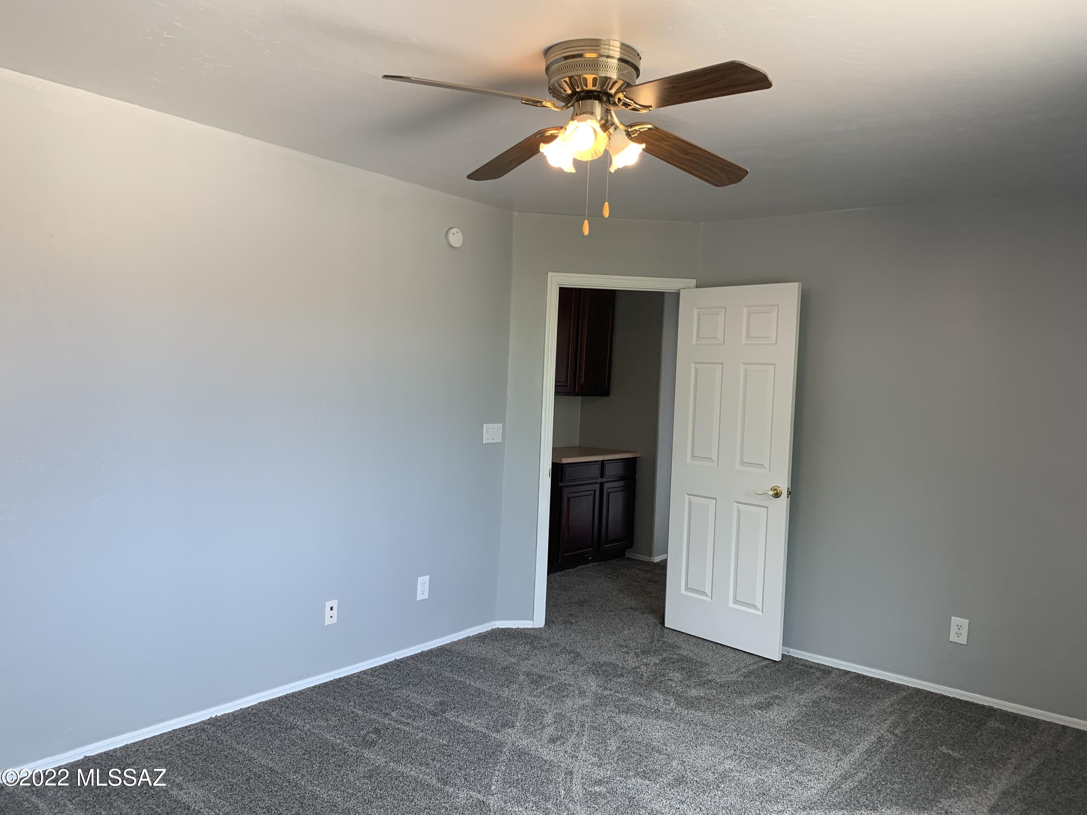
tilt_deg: -3.4
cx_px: 544
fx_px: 816
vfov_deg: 53.1
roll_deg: -2.3
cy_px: 408
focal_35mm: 26
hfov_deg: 67.3
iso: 64
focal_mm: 4.25
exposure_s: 1/120
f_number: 1.8
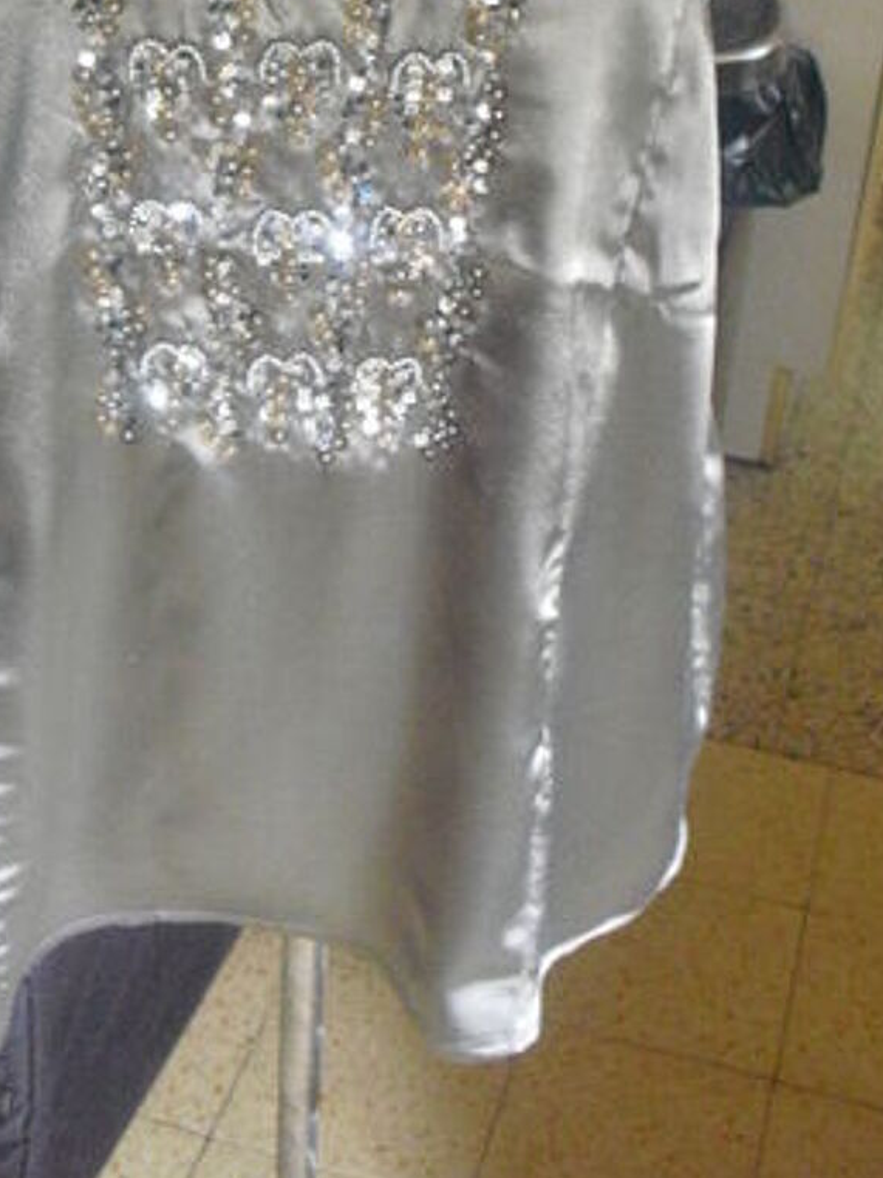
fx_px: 2144
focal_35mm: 63
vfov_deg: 29.9
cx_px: 346
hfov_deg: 23.2
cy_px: 214
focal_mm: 6.3
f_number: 3.1
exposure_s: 1/40
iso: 800
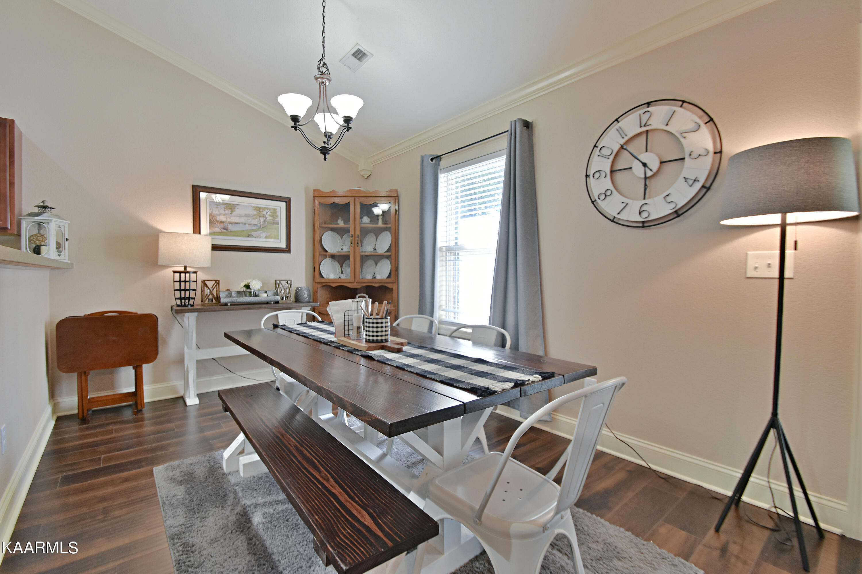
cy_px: 287
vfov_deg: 77.3
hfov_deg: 100.4
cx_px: 431
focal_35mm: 15
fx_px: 359
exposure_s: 1/20
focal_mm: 10
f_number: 6.3
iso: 640
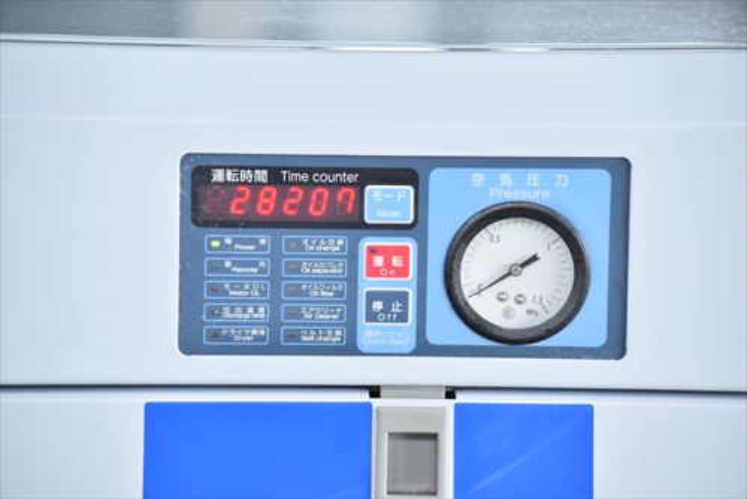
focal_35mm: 202
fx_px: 4204
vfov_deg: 6.8
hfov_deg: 10.2
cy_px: 250
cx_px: 374
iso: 1250
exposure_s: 1/100
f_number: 6.3
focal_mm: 135
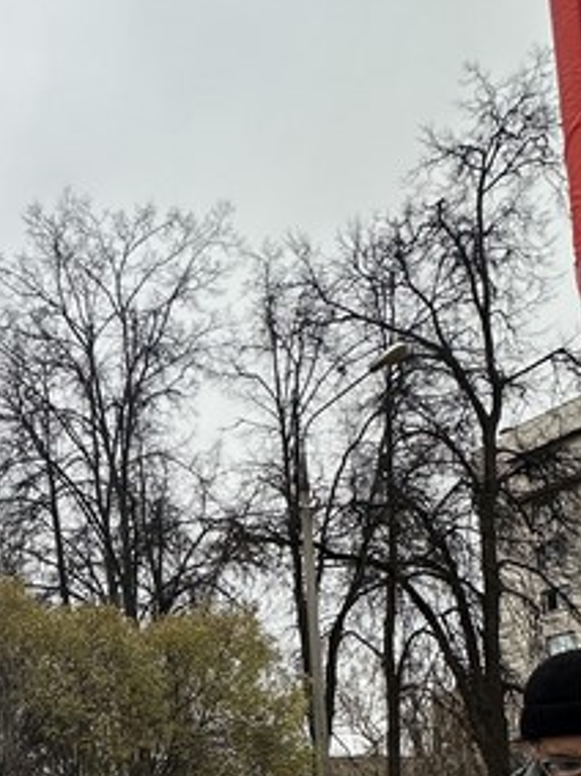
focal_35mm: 38
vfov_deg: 43.2
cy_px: 749
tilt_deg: +7.4
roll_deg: +1.5
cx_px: 19
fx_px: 851
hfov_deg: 34.7
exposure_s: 1/254
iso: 40
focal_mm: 2.22
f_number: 2.2
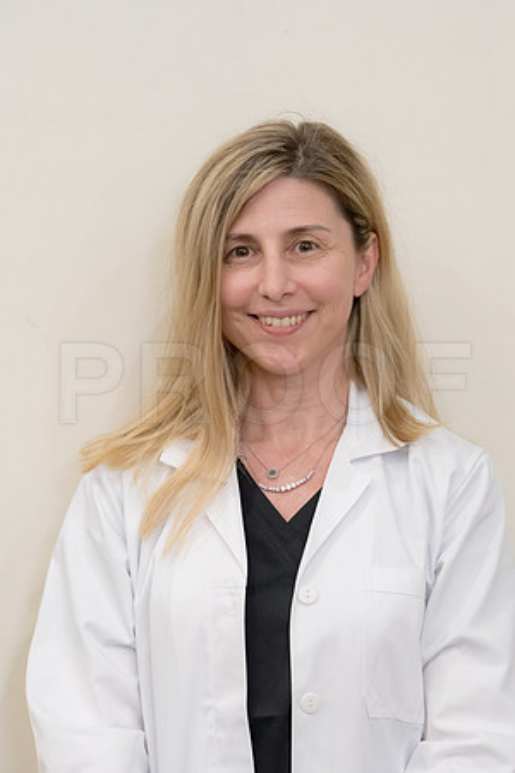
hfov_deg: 7.6
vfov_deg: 11.4
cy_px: 386
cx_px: 258
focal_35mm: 180
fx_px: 3862
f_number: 4
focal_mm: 180
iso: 5000
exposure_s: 1/80
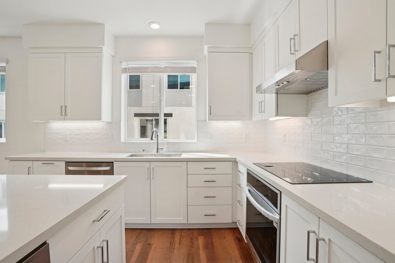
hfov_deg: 93.3
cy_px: 134
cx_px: 196
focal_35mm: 17
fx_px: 187
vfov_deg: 70.4
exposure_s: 1/100
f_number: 8
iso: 400
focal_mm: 16
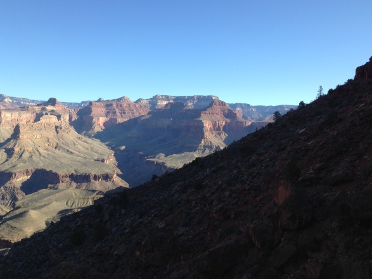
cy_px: 140
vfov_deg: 39.6
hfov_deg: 51.4
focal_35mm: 36
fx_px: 387
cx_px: 189
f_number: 2.4
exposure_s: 1/786
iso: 50
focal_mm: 4.12
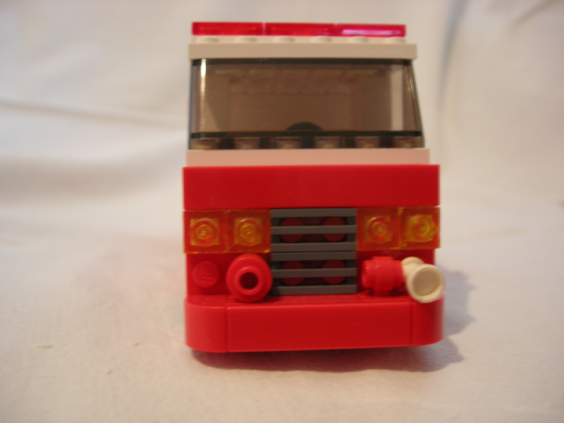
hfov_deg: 49.0
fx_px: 619
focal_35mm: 38
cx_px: 282
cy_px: 212
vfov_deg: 37.7
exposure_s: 1/3.8
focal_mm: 7.8
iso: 69
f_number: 2.8
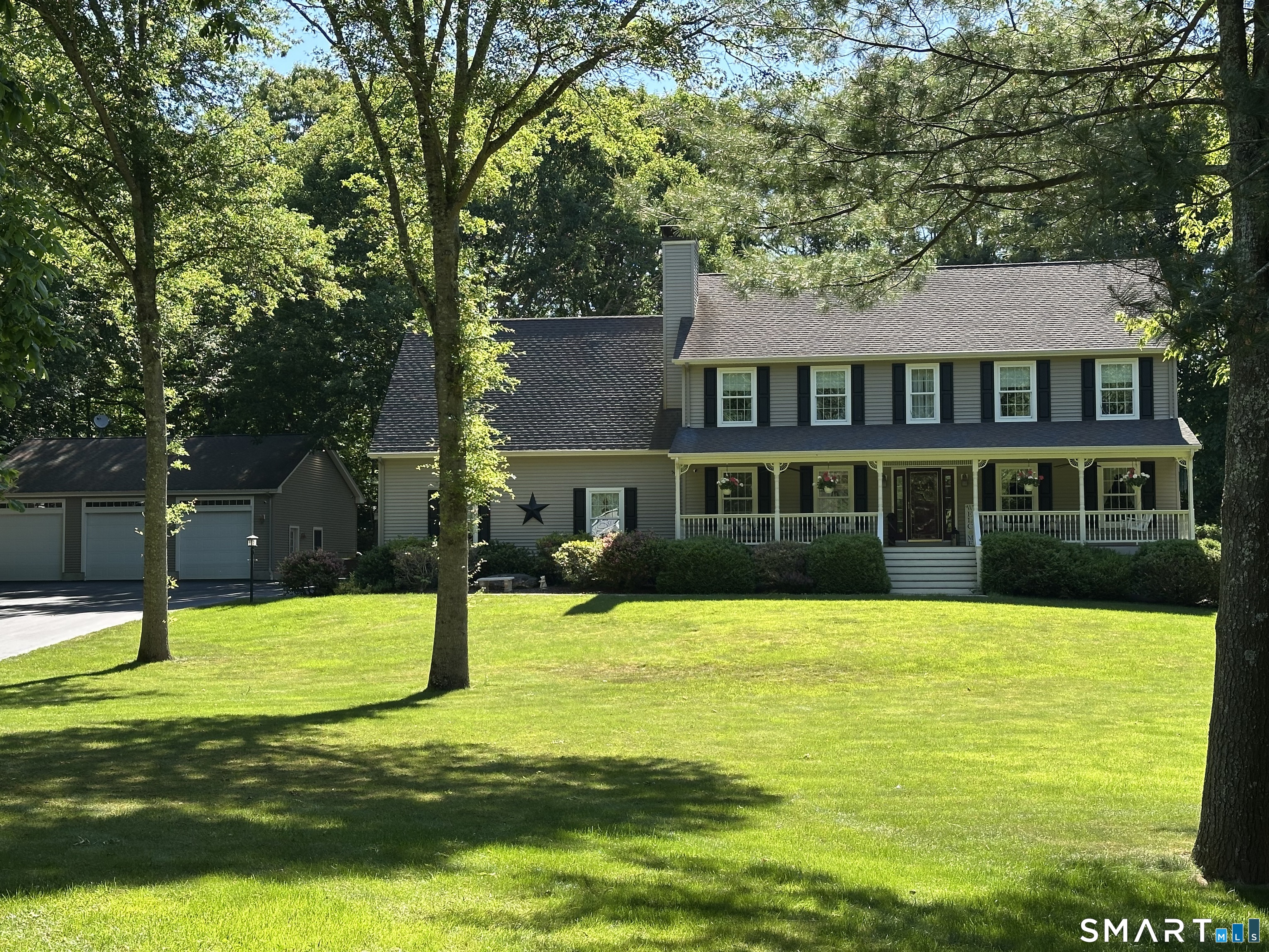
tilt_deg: +3.4
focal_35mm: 48
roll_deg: +0.0
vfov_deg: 30.3
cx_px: 634
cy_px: 476
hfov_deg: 39.7
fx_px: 1760
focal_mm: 6.86
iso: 64
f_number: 1.78
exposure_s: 1/830
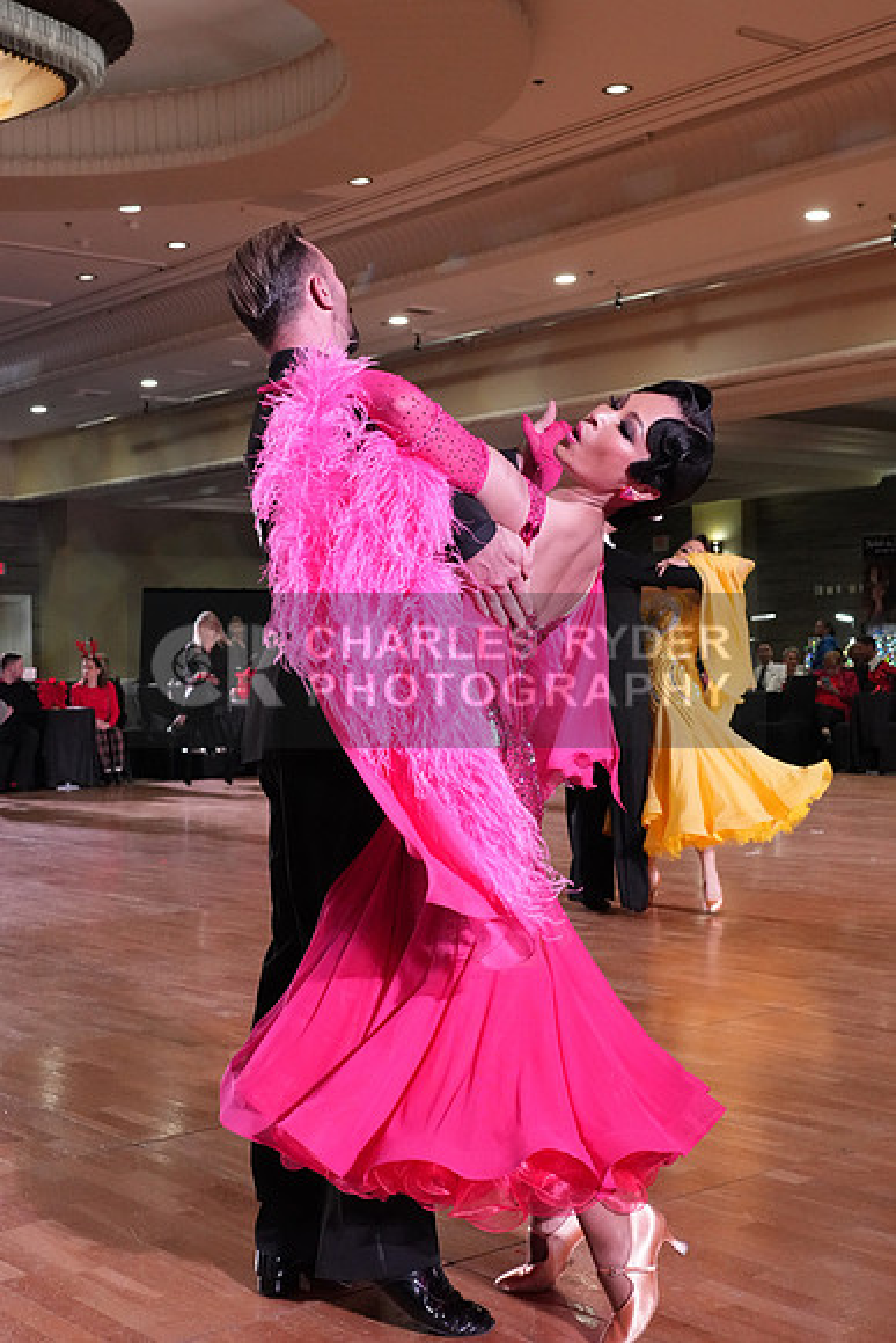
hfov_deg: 29.9
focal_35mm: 45
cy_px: 672
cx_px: 448
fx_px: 1679
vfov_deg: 43.6
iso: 5000
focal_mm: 30
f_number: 5.6
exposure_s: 1/320
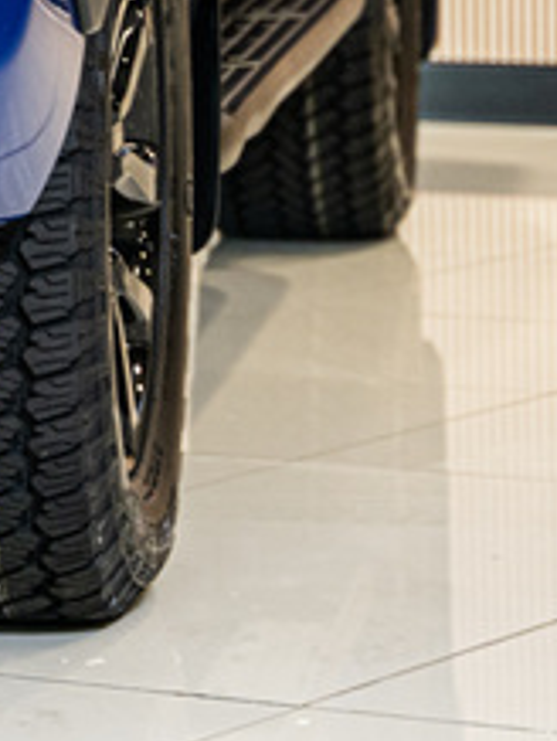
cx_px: -922
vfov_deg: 7.1
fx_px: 5888
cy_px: -370
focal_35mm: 275
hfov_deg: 5.2
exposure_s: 1/160
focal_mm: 61
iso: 400
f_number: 2.8
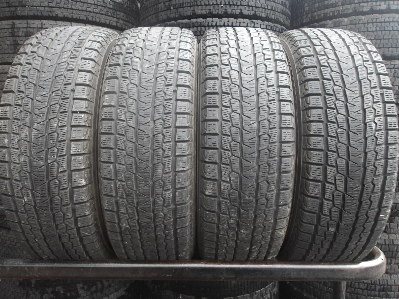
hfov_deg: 63.4
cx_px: 195
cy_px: 145
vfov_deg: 49.7
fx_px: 323
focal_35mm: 28
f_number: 3
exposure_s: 1/30
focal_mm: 4.9
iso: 190
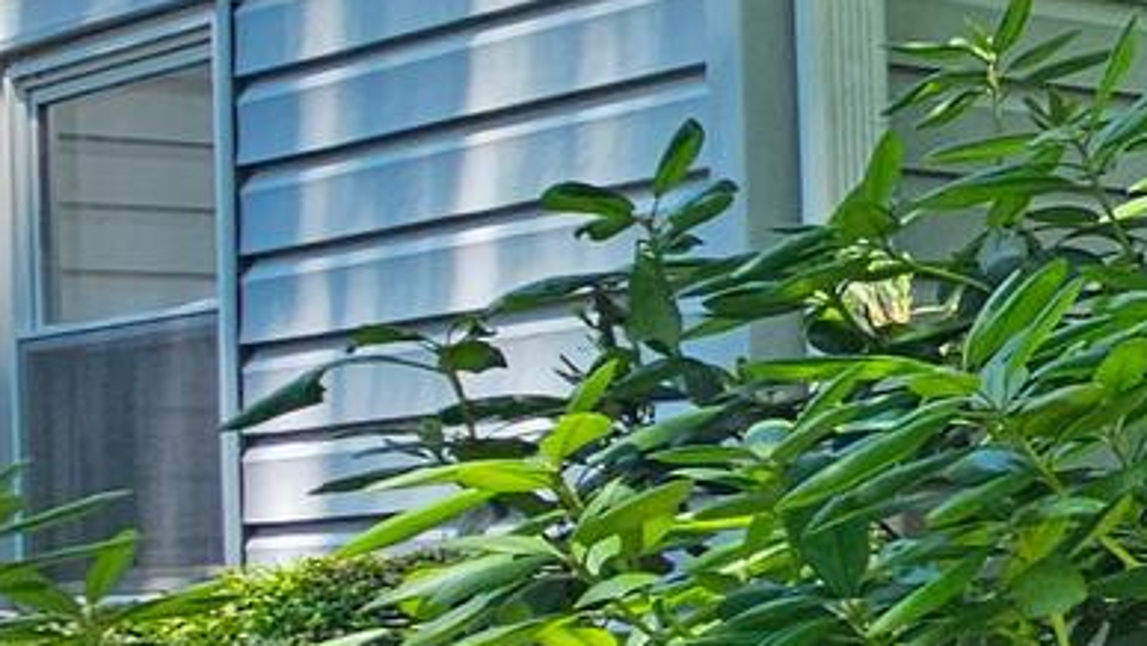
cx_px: 2836
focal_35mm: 75
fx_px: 2282
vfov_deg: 16.1
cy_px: 415
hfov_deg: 14.7
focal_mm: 2.2
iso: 50
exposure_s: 1/363
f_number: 2.2
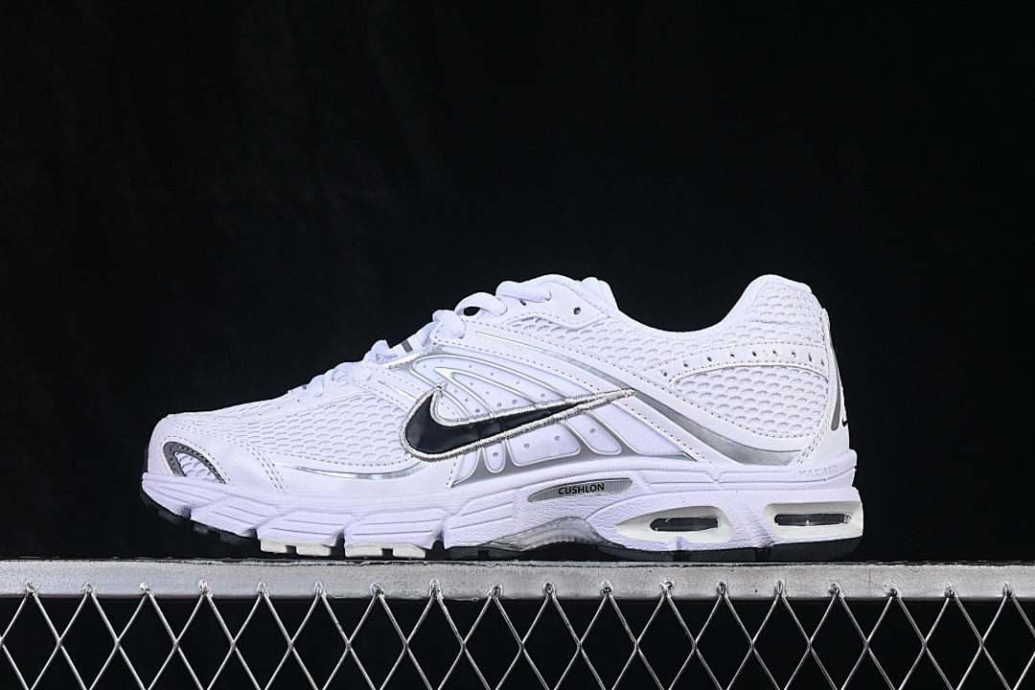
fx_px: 2156
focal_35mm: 75
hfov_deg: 27.0
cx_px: 518
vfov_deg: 18.2
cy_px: 345
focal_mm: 50
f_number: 8
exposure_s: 1/80
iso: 160
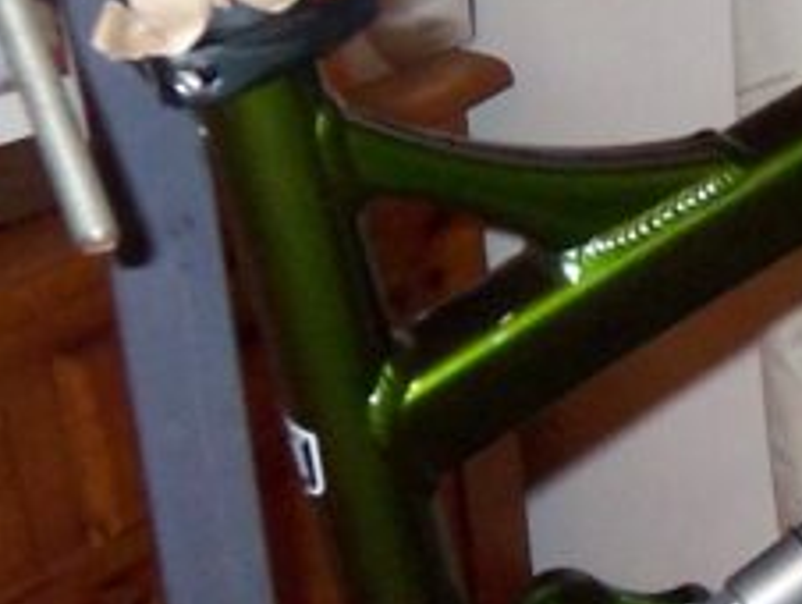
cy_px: 462
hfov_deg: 17.9
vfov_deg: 14.2
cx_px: 962
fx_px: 2412
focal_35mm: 104
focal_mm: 3.8
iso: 200
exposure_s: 1/30
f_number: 2.8
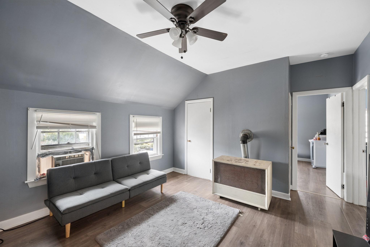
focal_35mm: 14
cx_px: 185
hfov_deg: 104.3
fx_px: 144
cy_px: 124
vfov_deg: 81.2
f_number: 8
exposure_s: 1/10
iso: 400
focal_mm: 14
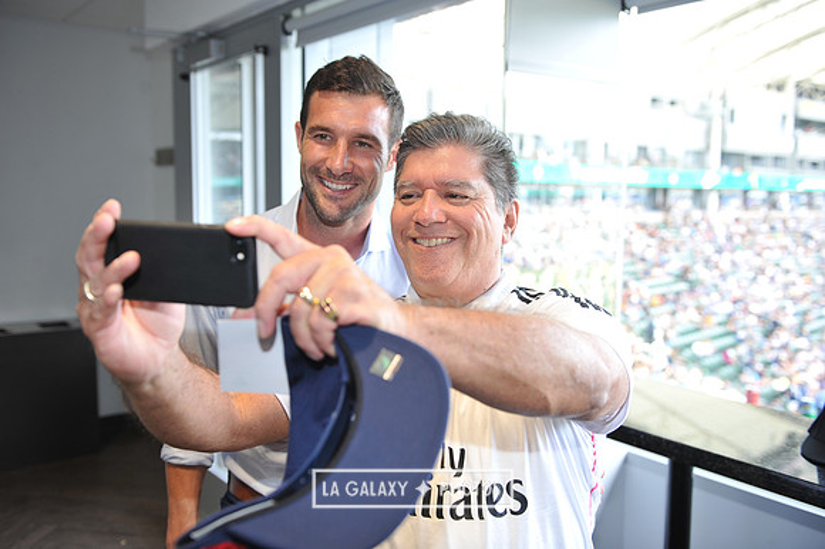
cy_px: 274
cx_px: 412
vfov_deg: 41.1
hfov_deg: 58.7
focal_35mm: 32
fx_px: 733
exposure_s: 1/80
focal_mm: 32
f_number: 3.5
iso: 250
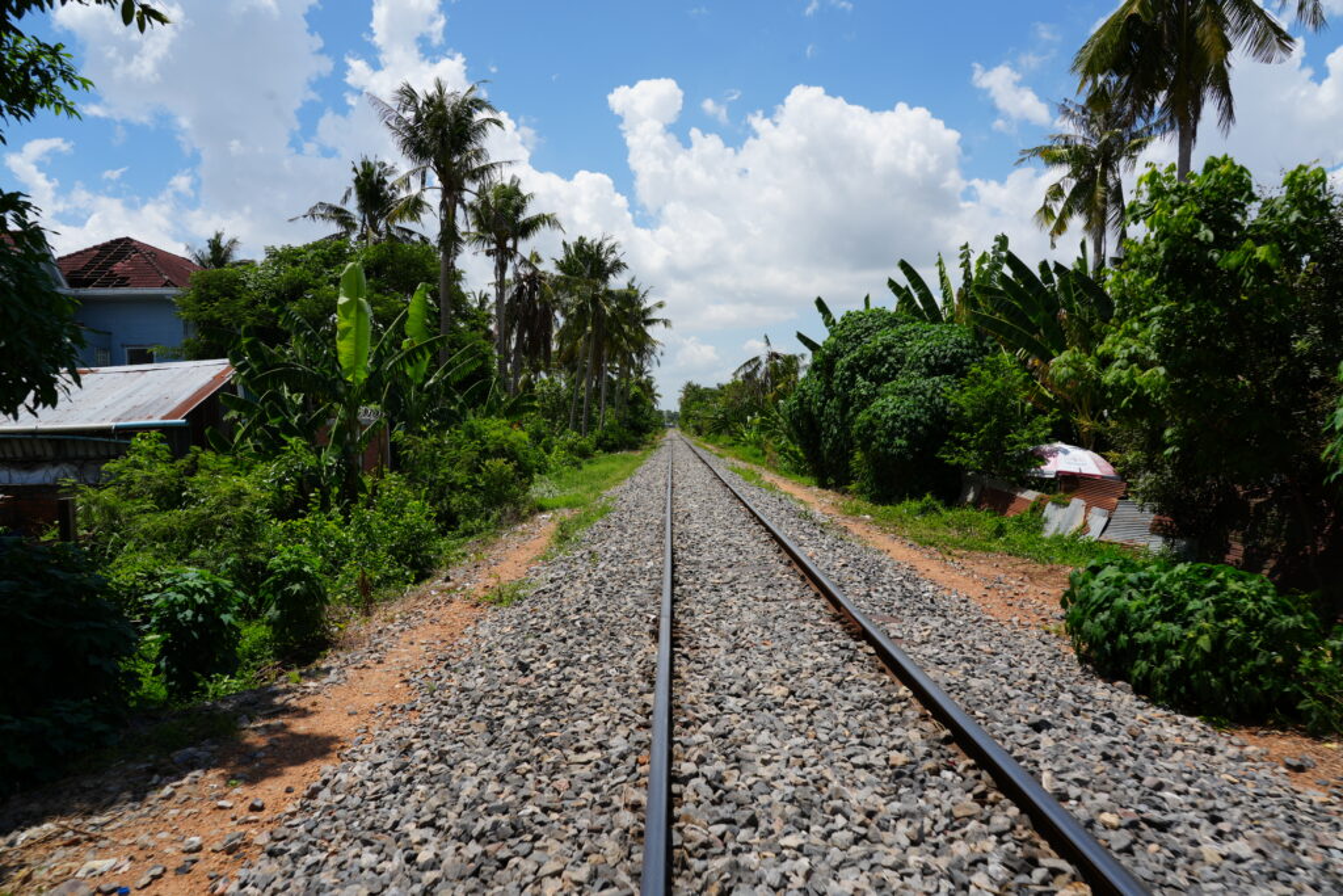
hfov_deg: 73.7
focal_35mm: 24
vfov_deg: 53.1
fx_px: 895
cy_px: 448
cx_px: 672
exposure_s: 1/200
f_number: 10
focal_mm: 24
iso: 100
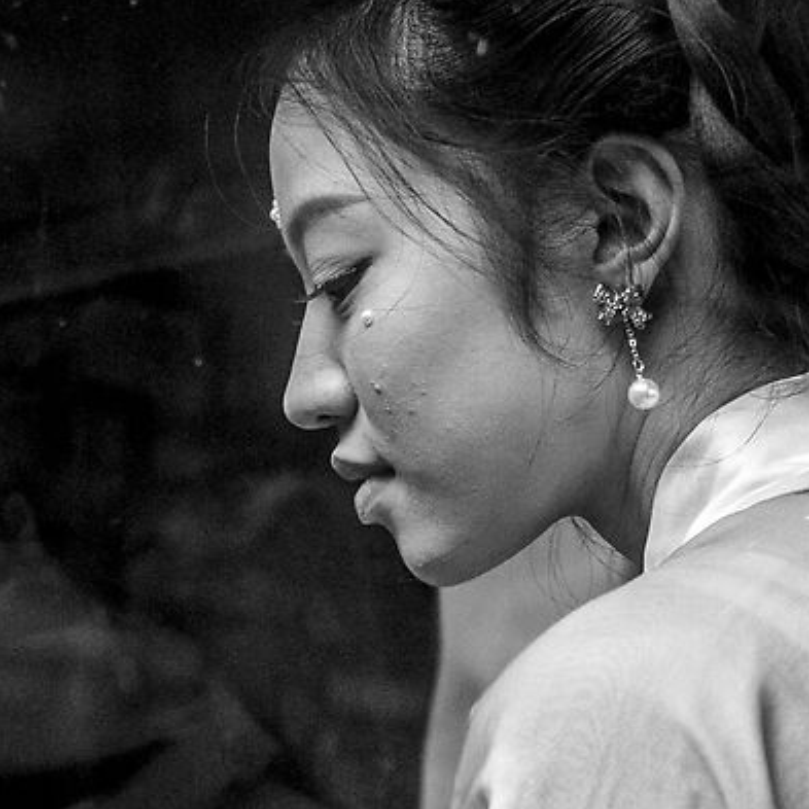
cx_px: 224
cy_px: 992
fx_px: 4257
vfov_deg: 10.7
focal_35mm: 161
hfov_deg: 10.8
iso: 1000
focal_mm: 31
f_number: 2.8
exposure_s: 1/160
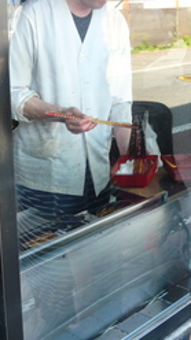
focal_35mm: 61
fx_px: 551
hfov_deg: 19.7
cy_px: 160
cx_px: 88
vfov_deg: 34.4
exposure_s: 1/50
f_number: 2.8
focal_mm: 5.5
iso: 100
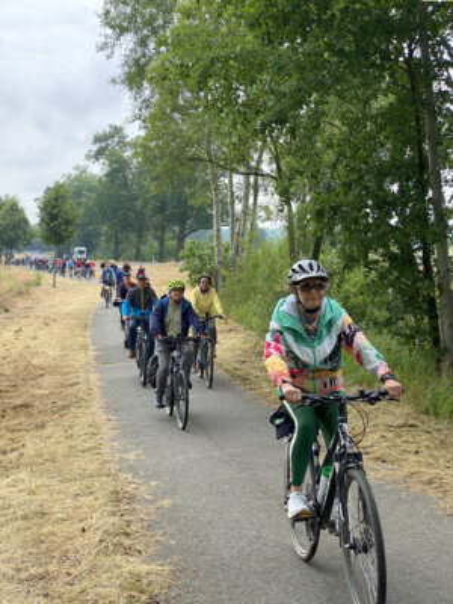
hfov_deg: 28.0
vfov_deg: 36.8
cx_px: 226
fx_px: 907
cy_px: 302
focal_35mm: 52
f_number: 2
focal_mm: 6
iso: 20
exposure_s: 1/403
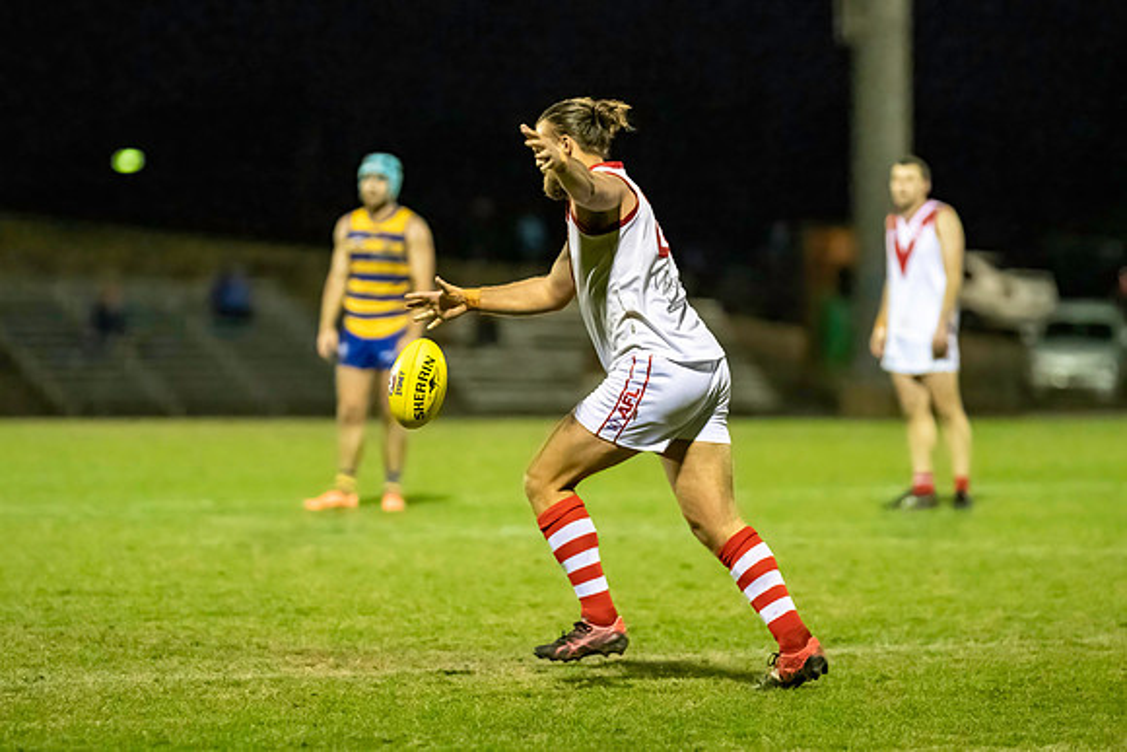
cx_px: 552
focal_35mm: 314
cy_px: 406
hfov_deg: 6.6
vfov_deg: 4.4
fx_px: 9841
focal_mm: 240
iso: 10000
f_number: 2.8
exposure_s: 1/1250
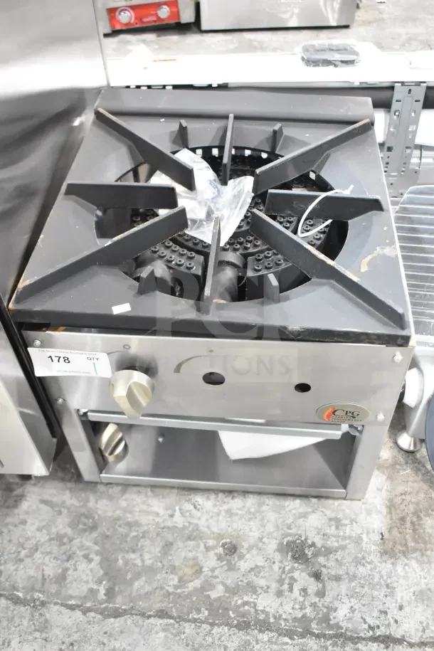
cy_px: 326
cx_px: 217
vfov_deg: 57.2
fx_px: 597
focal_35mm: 33
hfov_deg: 40.0
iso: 6400
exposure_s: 1/100
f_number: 5
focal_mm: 22
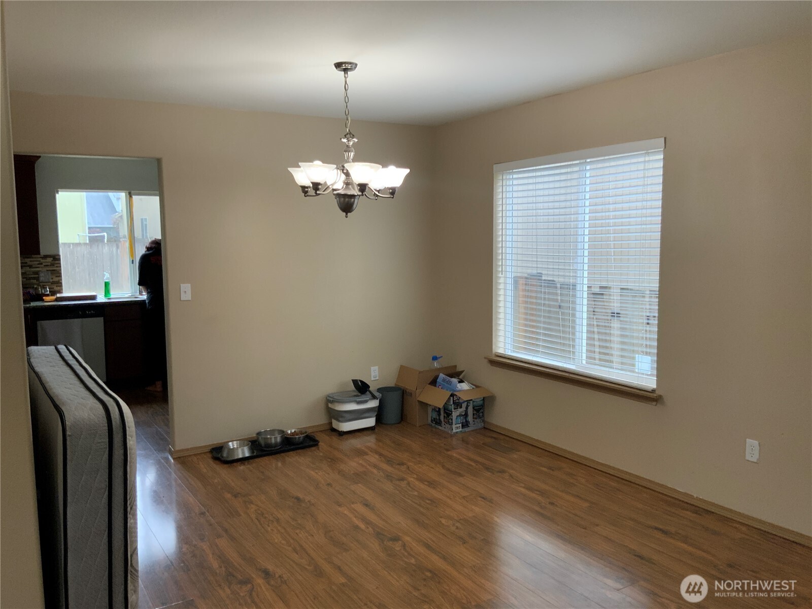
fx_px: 680
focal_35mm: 29
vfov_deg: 48.2
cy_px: 304
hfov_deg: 61.7
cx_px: 406
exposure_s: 1/60
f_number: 1.8
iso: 80
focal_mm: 3
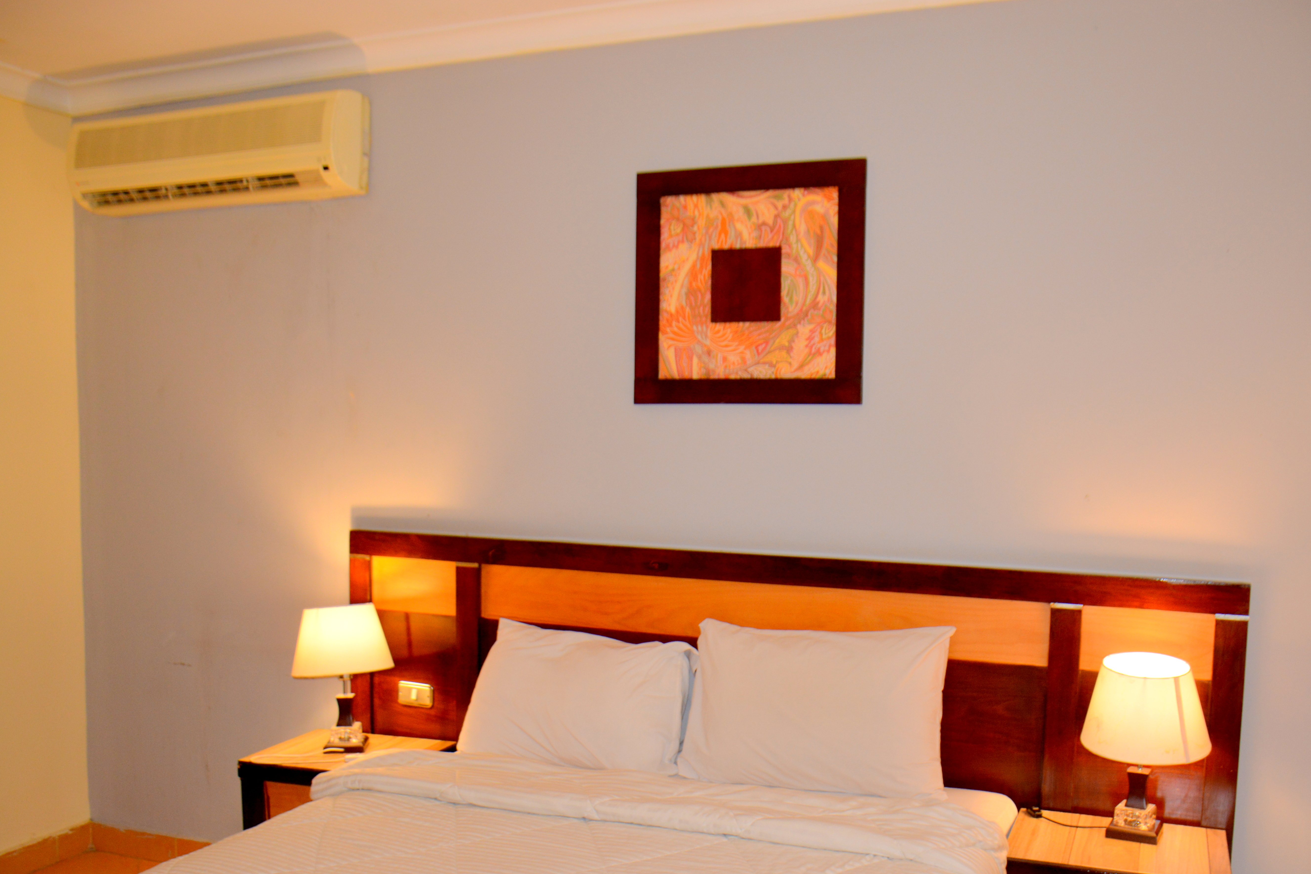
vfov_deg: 38.8
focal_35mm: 34
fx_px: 1238
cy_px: 484
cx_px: 722
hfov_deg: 55.7
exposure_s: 1/60
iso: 450
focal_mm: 20
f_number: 3.5
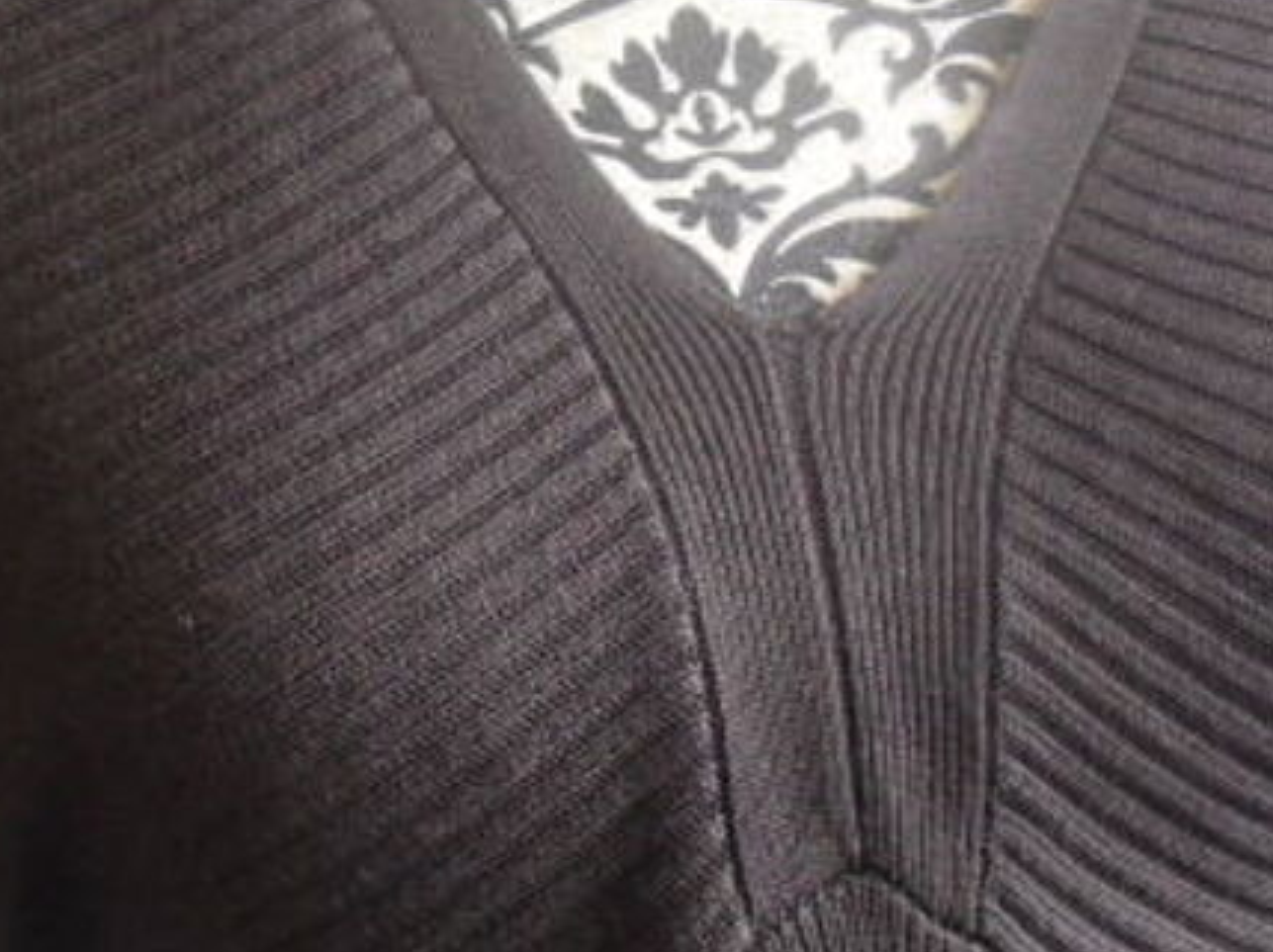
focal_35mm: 84
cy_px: 356
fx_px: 3087
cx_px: 401
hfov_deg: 23.2
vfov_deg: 17.5
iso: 400
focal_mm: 6.3
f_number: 3.1
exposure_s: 1/80
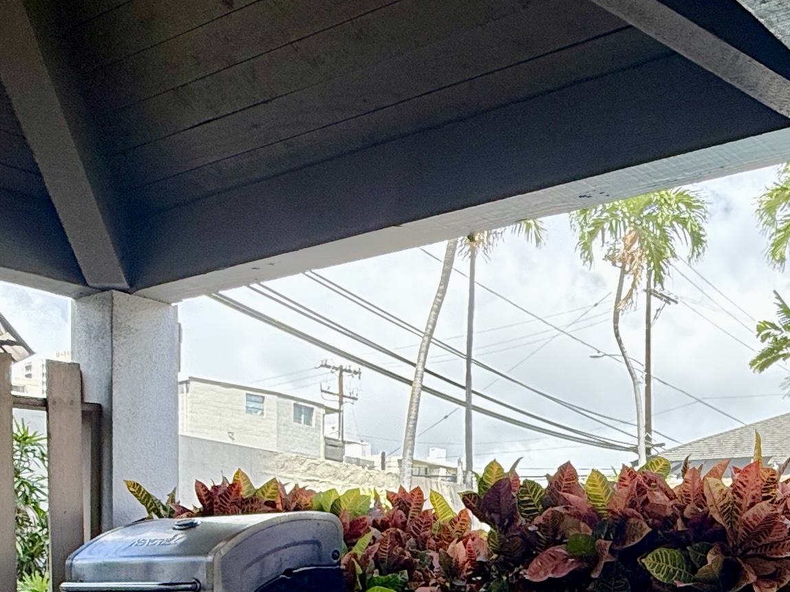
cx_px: 692
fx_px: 1118
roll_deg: -0.1
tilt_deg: +1.1
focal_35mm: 49
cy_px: 595
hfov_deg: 36.8
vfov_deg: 27.9
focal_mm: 2.22
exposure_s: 1/421
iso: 64
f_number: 2.2
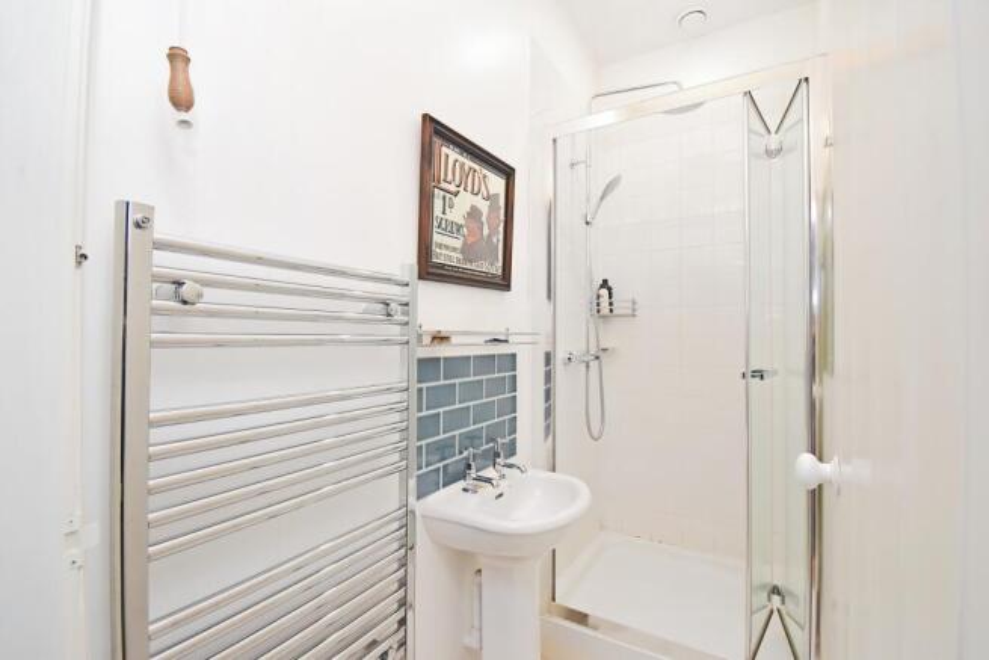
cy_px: 330
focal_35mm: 15
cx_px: 494
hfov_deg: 100.4
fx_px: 412
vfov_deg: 77.4
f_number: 4.5
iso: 1250
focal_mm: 10
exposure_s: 1/125
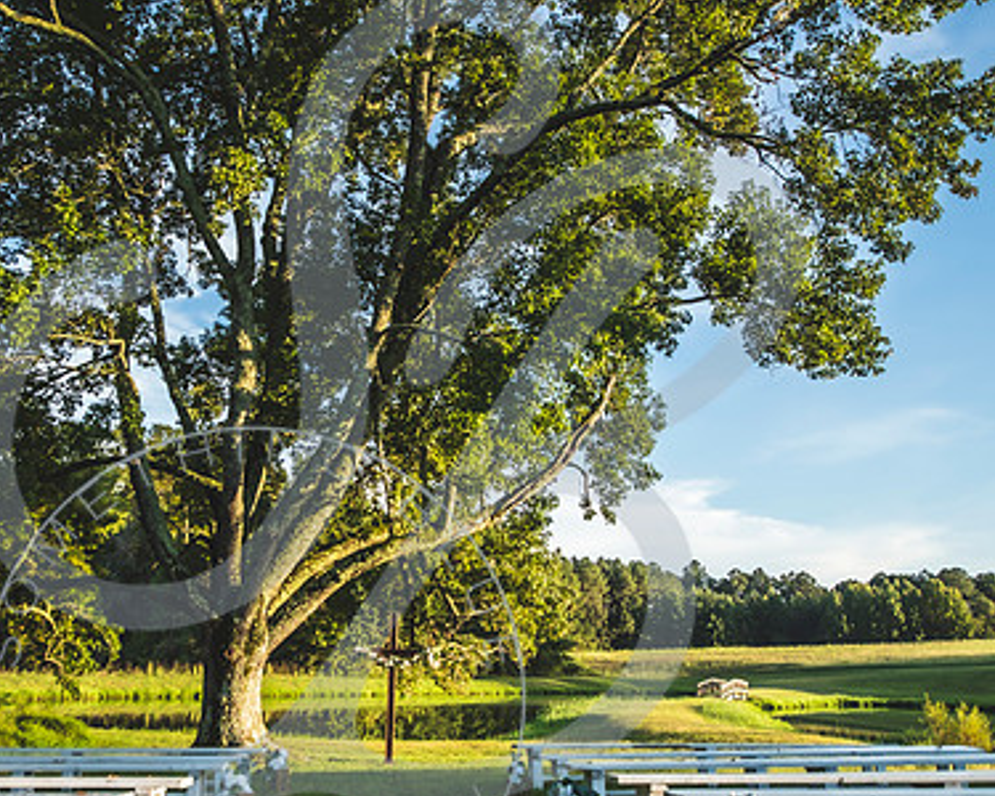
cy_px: 476
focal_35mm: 35
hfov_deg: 51.1
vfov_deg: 42.0
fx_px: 1031
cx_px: 385
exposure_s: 1/640
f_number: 2.8
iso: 100
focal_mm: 24
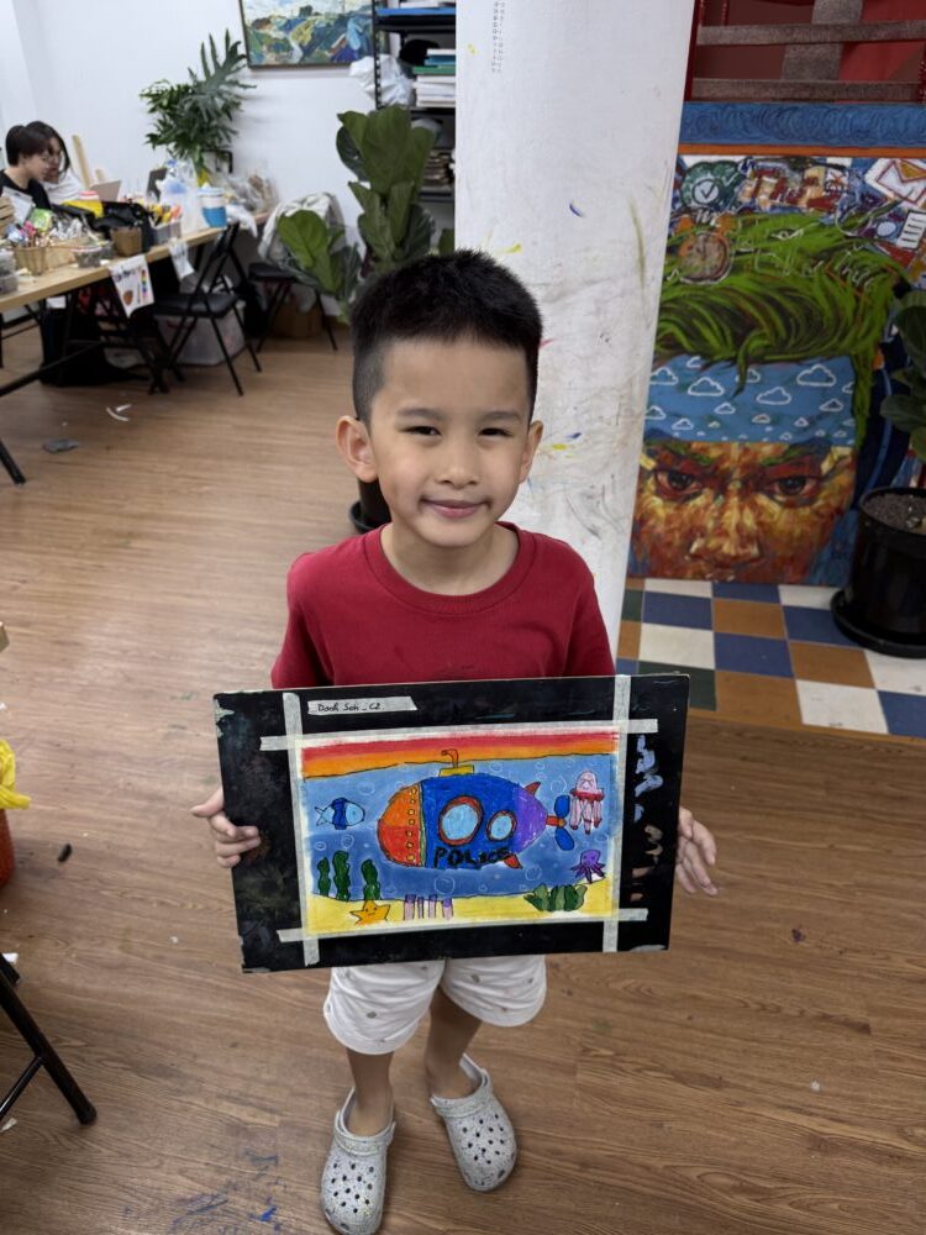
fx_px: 856
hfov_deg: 56.8
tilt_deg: -30.0
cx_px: 463
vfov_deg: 71.6
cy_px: 618
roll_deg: -0.9
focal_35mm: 24
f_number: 1.78
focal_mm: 6.76
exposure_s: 1/100
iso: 64
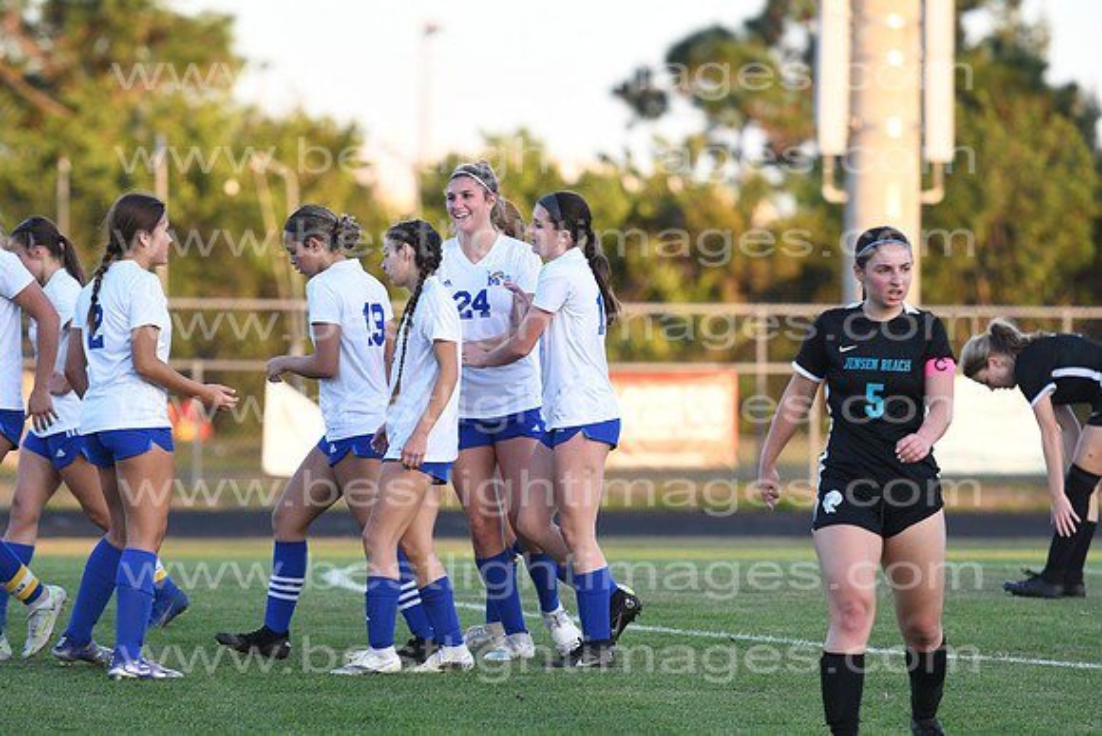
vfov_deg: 5.2
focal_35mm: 262
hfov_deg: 7.8
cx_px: 551
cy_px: 368
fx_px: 8037
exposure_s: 1/800
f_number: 2.8
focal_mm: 175
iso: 450
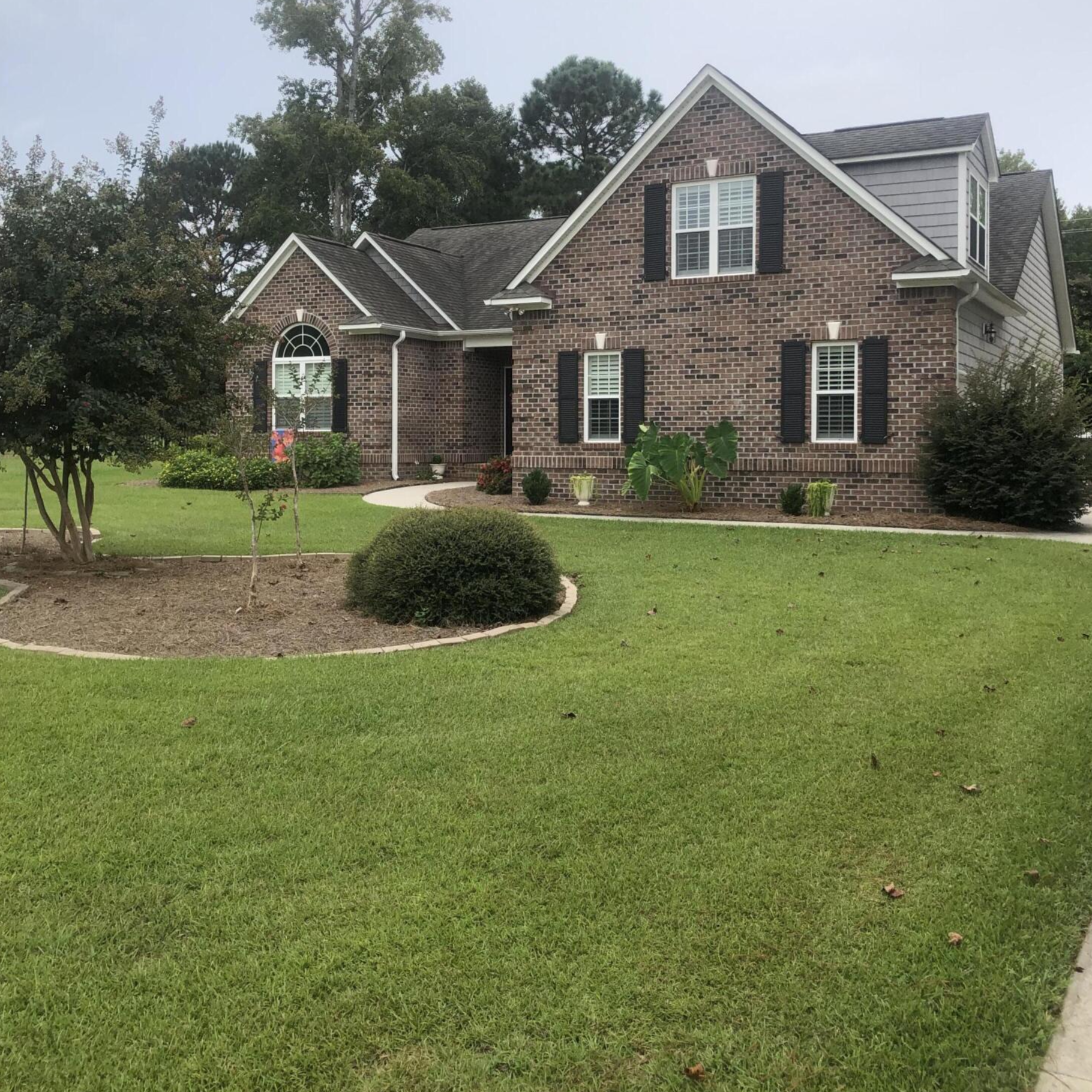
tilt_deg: +0.3
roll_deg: -0.2
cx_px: 559
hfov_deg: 48.4
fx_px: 1213
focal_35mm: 34
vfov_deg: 48.2
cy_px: 452
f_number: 1.8
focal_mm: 3.99
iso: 20
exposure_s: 1/694
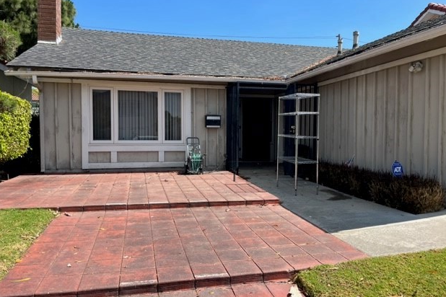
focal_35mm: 28
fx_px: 347
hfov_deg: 65.5
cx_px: 229
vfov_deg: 46.4
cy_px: 147
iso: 50
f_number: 1.6
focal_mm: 5.1
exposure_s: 1/2179
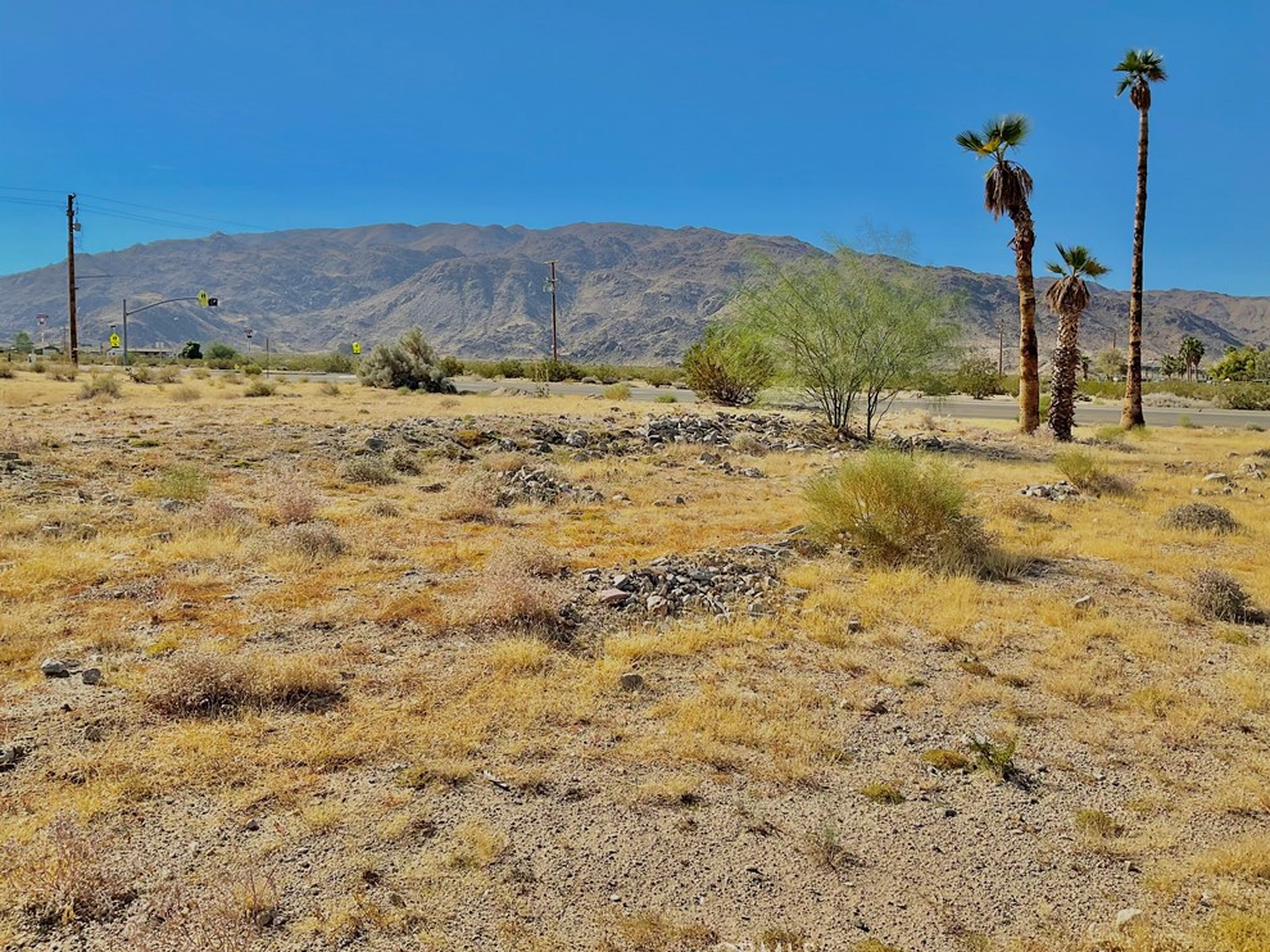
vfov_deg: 46.8
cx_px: 649
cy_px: 480
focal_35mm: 30
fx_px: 1100
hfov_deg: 60.0
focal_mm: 3
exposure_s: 1/2667
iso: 16
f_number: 1.8
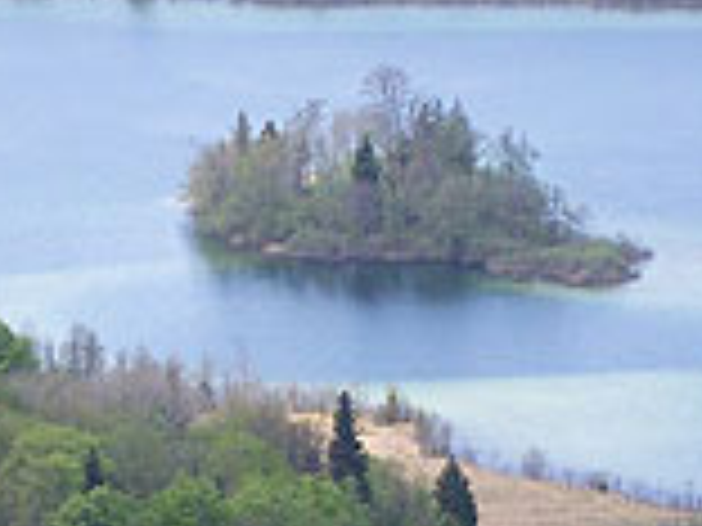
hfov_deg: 6.5
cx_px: 158
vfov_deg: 4.9
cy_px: 674
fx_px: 6145
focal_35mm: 303
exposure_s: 1/400
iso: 80
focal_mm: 17.5
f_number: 3.2
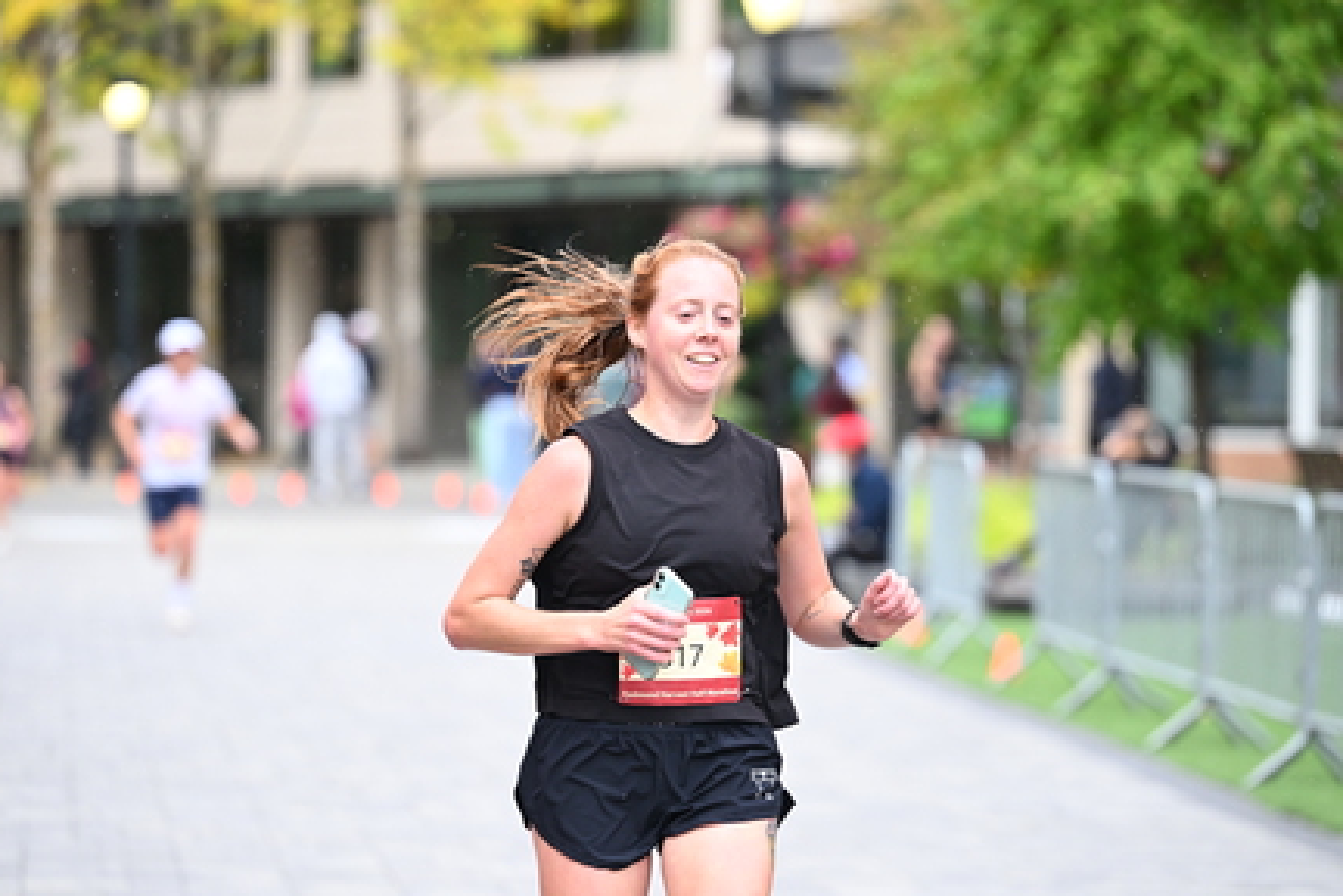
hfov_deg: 11.9
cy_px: 443
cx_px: 609
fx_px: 6416
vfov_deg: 8.0
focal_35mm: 172
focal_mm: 135
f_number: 2.8
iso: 1250
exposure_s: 1/1250
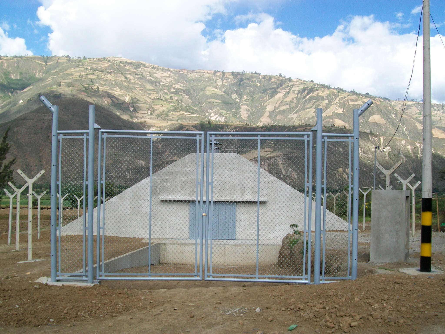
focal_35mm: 36
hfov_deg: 51.4
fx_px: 463
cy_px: 167
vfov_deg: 39.7
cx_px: 222
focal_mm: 6
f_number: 4.8
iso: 64
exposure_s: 1/320
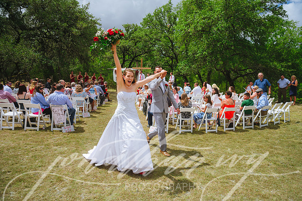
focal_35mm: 27
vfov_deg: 48.0
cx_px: 151
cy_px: 100
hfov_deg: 67.4
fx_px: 227
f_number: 2.8
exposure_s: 1/4000
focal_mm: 27
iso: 160
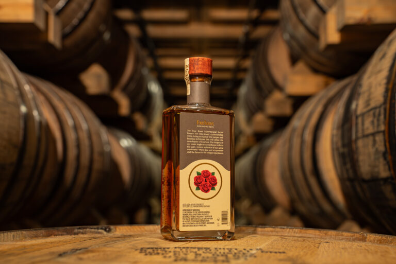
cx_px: 198
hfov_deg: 41.9
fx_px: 517
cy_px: 132
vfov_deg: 28.7
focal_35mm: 47
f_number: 4.5
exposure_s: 1/125
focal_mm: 47
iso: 800
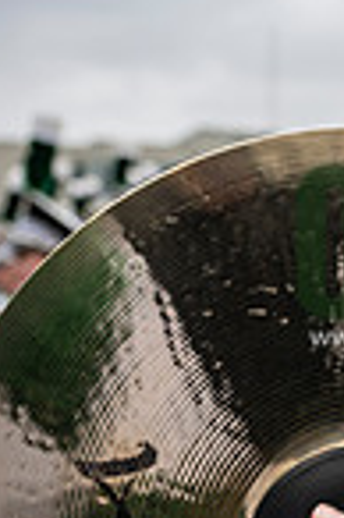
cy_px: 263
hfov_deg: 17.2
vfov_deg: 27.4
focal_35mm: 74
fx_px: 1063
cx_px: 454
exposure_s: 1/500
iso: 100
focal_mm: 24
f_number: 2.8
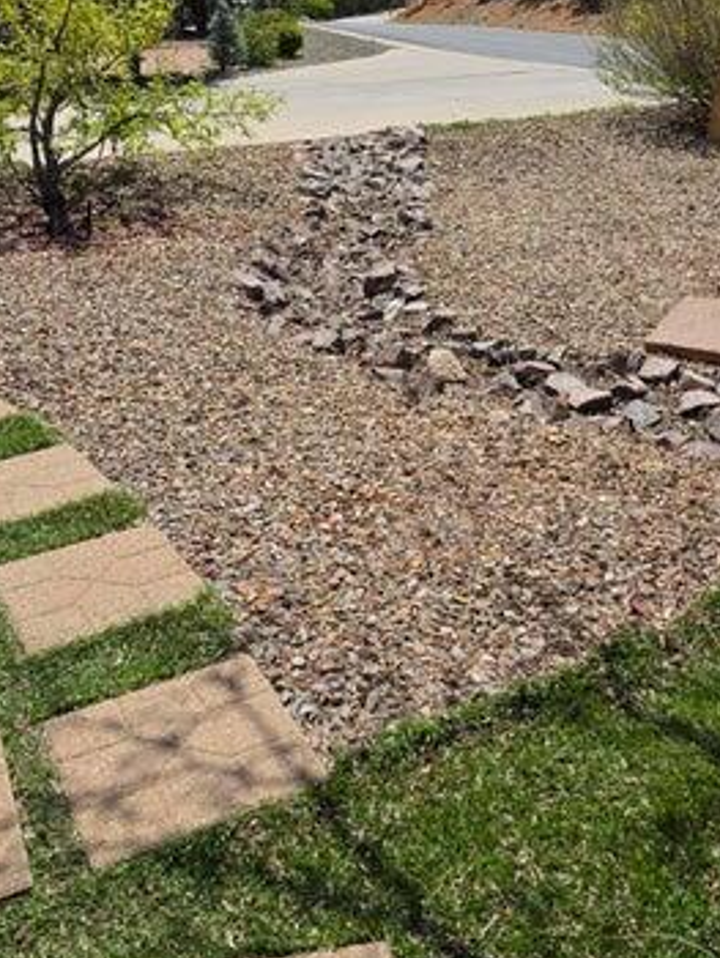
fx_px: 1163
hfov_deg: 34.4
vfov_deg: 43.5
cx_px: 381
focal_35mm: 42
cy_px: 252
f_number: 1.7
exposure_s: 1/7061
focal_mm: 6.3
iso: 80
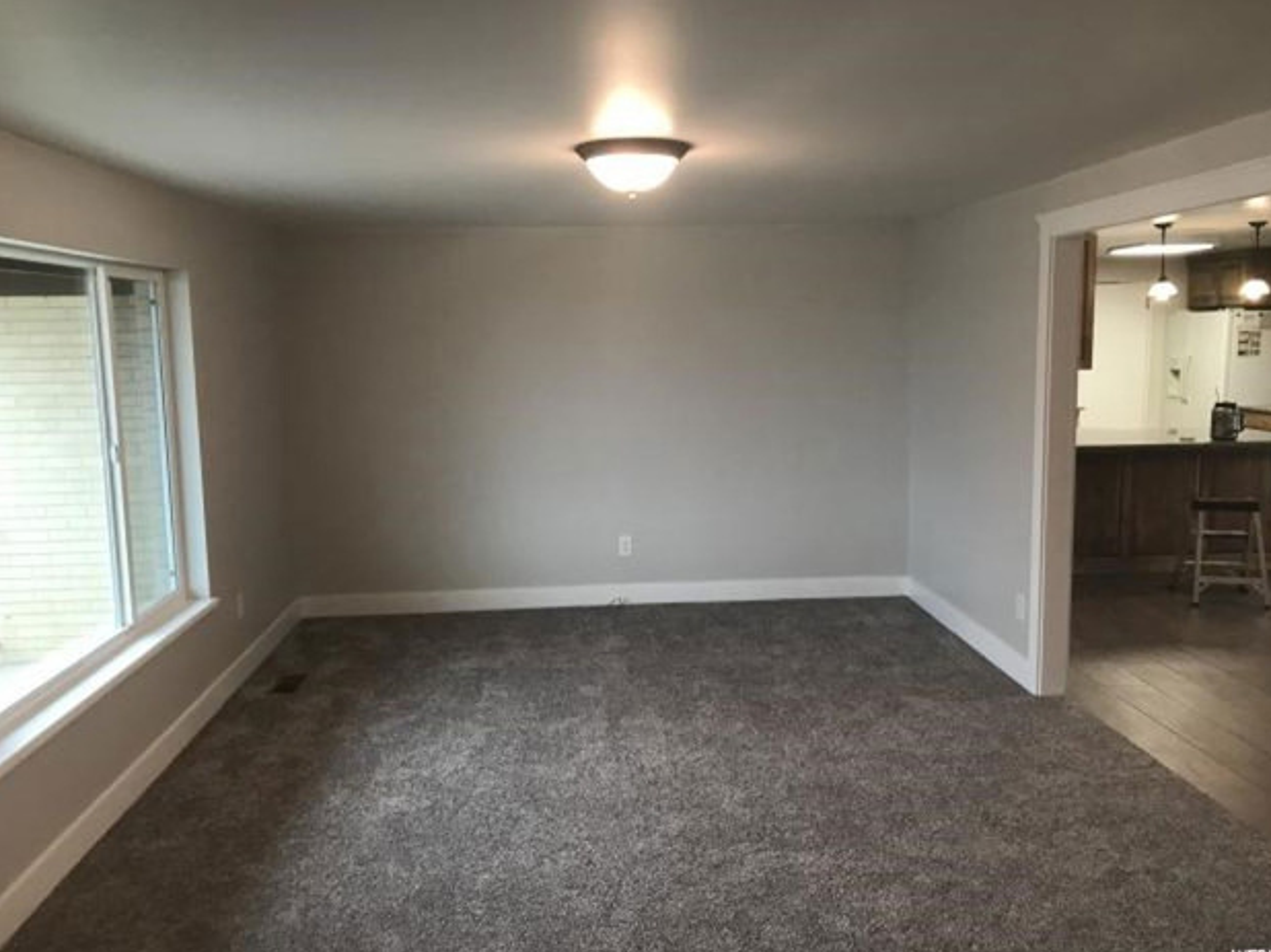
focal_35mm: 29
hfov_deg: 61.7
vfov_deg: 48.2
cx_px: 640
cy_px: 471
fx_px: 1064
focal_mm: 3.99
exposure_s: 1/20
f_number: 1.8
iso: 40
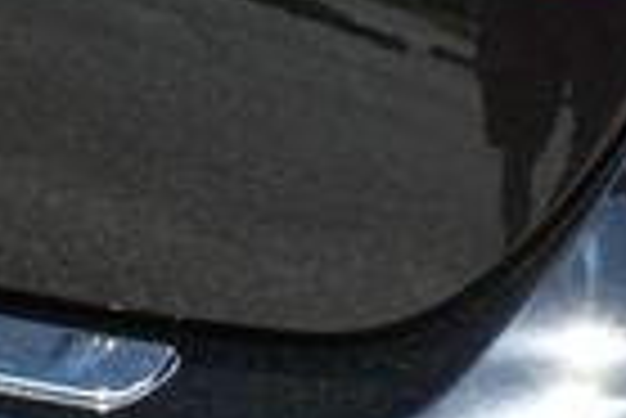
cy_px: -396
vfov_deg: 4.4
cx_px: -689
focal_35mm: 312
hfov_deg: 6.4
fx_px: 5431
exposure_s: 1/250
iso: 200
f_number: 7.1
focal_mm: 34
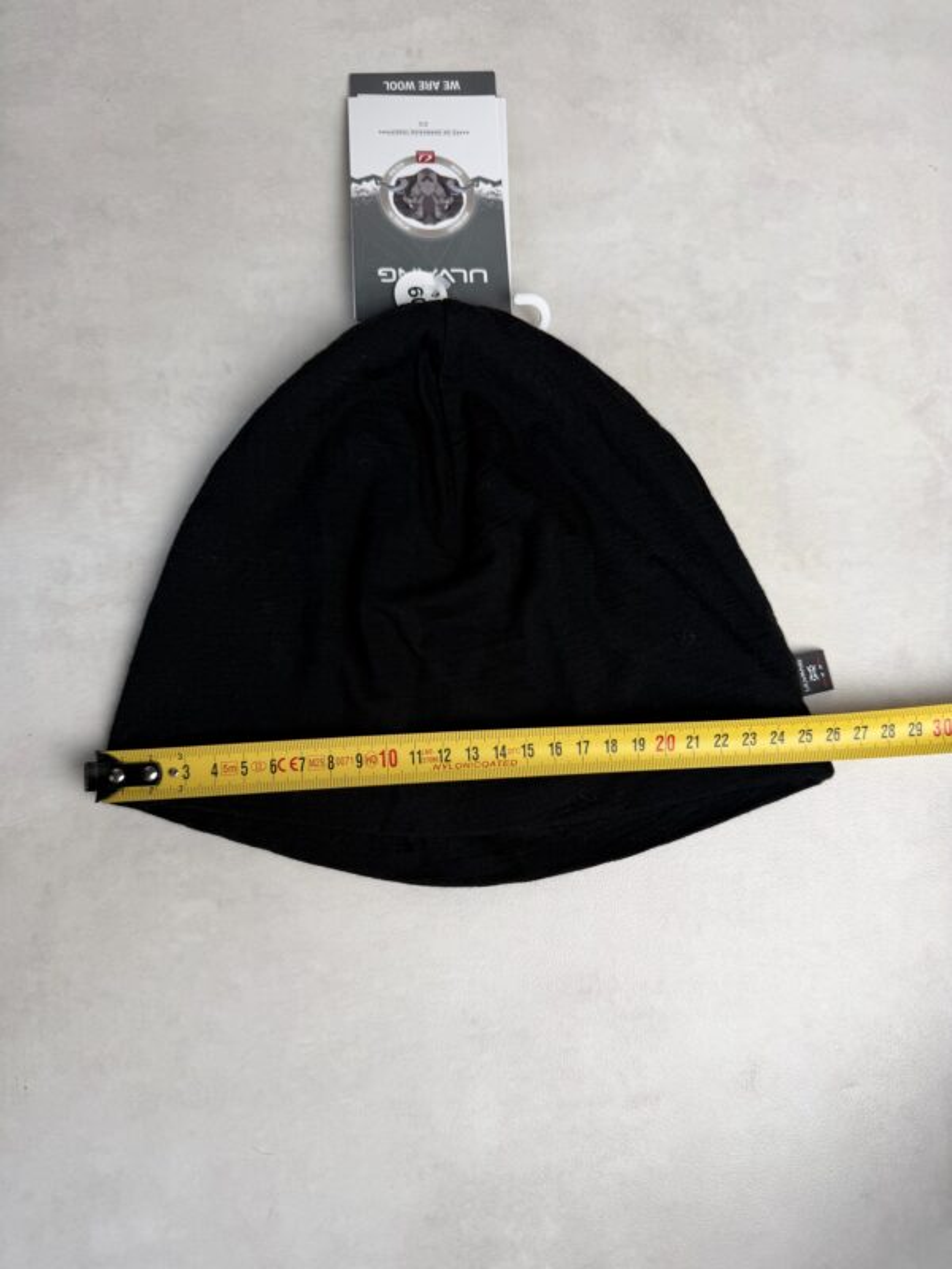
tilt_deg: -80.8
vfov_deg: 71.6
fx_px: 880
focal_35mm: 24
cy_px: 634
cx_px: 476
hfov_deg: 56.8
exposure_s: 1/121
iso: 64
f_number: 1.78
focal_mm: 6.76
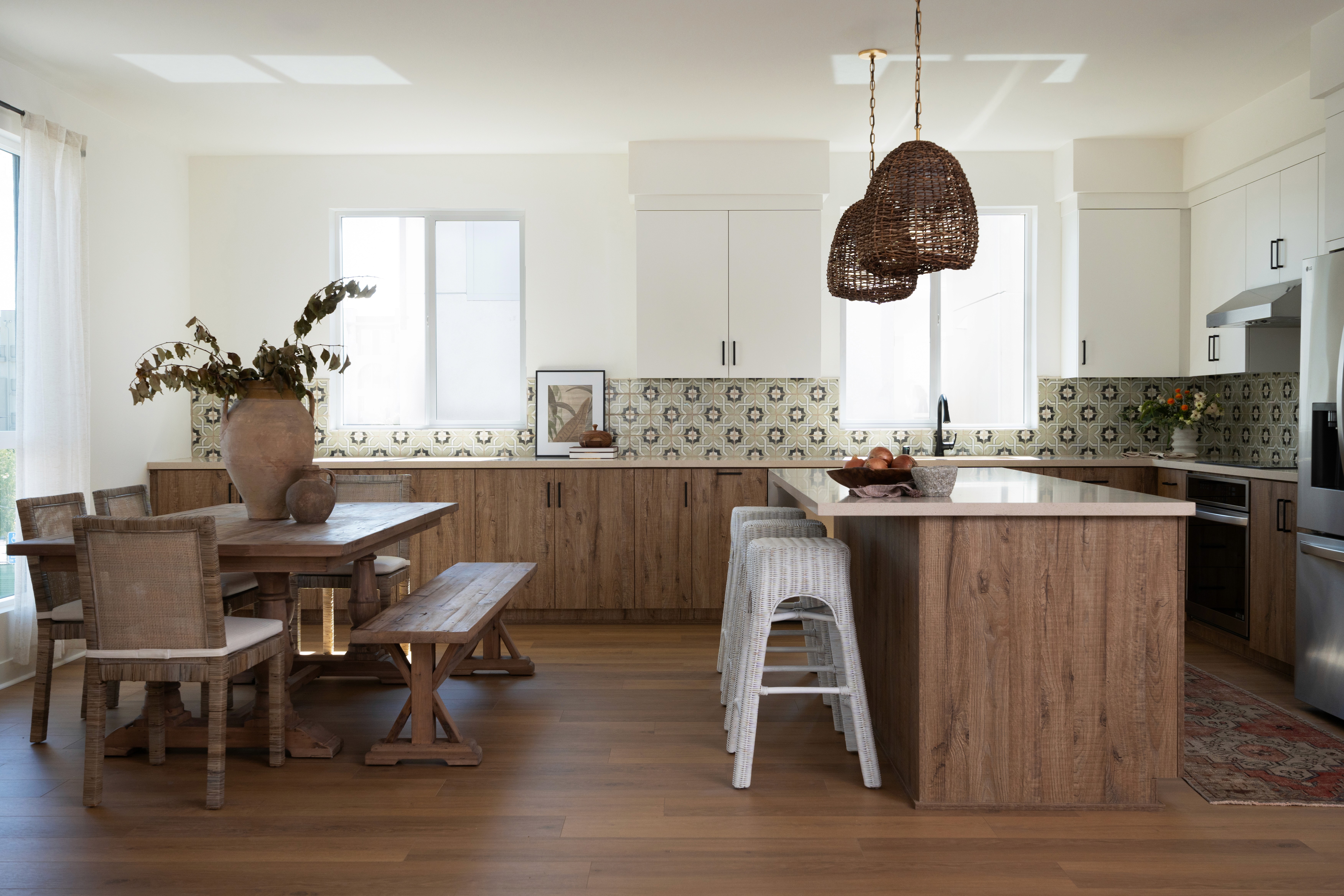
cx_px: 672
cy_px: 448
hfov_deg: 54.4
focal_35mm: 35
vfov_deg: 37.9
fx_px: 1307
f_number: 10
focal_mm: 35
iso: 320
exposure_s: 1/100
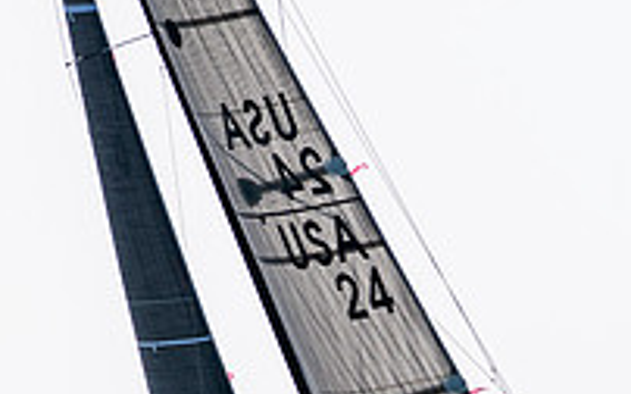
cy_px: 604
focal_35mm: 1486
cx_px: 526
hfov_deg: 1.4
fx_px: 25540
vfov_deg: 0.9
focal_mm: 300
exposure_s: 1/4000
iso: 200
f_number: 5
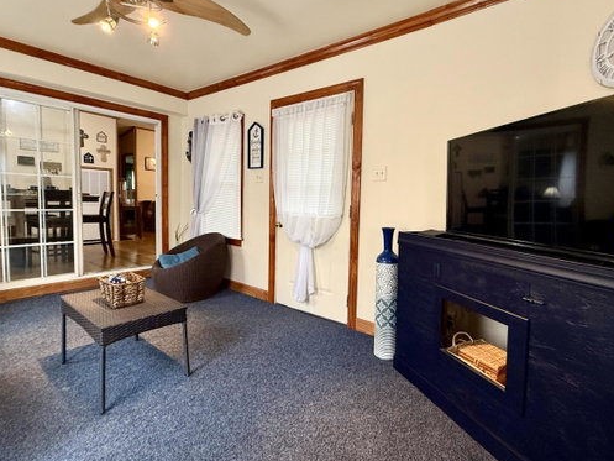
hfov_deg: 87.6
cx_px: 328
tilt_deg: -3.9
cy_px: 222
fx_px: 319
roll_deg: -2.1
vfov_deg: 71.6
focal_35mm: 18
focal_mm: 2.22
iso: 400
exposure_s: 1/60
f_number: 2.2
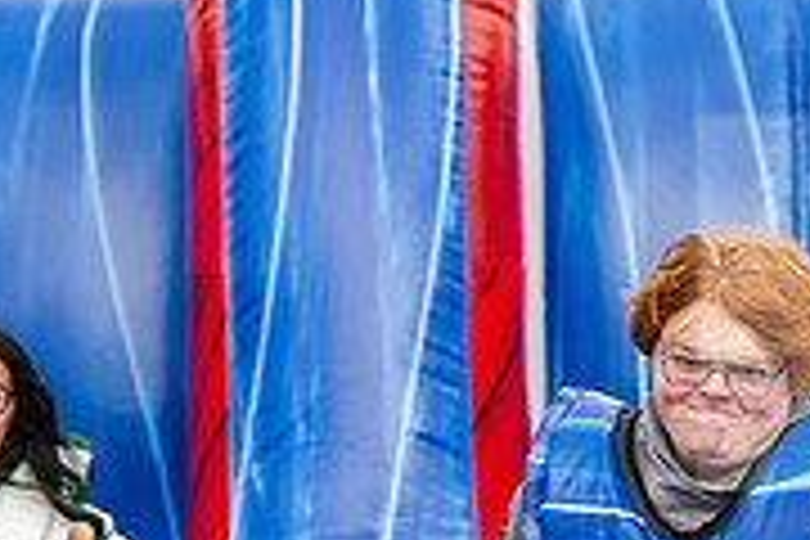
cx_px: 562
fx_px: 11969
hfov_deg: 3.9
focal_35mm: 532
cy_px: 659
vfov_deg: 2.6
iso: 125
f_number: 3.5
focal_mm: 165
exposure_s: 1/800
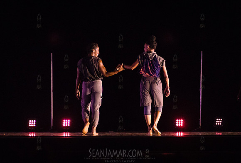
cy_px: 85
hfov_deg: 7.6
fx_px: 1823
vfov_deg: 5.1
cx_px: 125
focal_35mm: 271
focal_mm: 200
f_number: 2.8
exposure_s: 1/500
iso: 4000
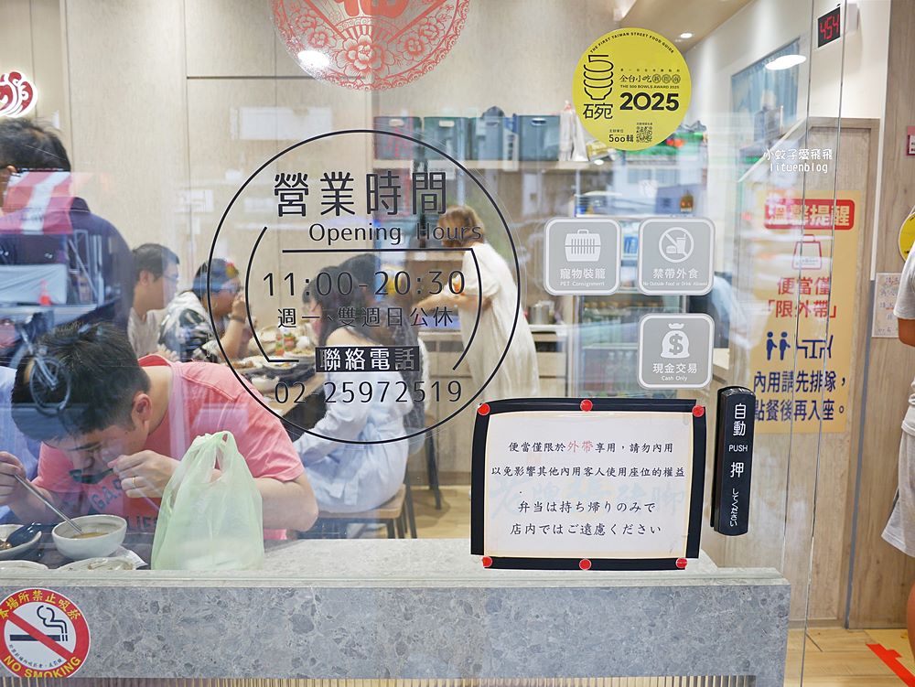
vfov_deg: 49.8
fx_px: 740
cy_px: 344
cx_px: 458
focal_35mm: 28
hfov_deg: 63.4
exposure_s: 1/60
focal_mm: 14
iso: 200
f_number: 2.5
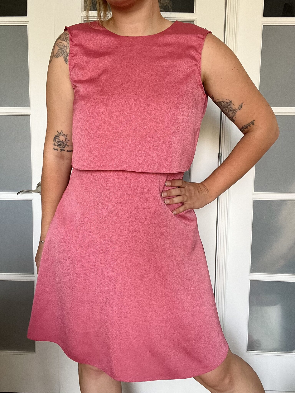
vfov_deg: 60.0
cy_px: 196
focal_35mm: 30
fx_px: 341
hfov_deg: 46.8
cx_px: 148
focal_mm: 2.71
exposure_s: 1/60
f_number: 2.2
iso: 125
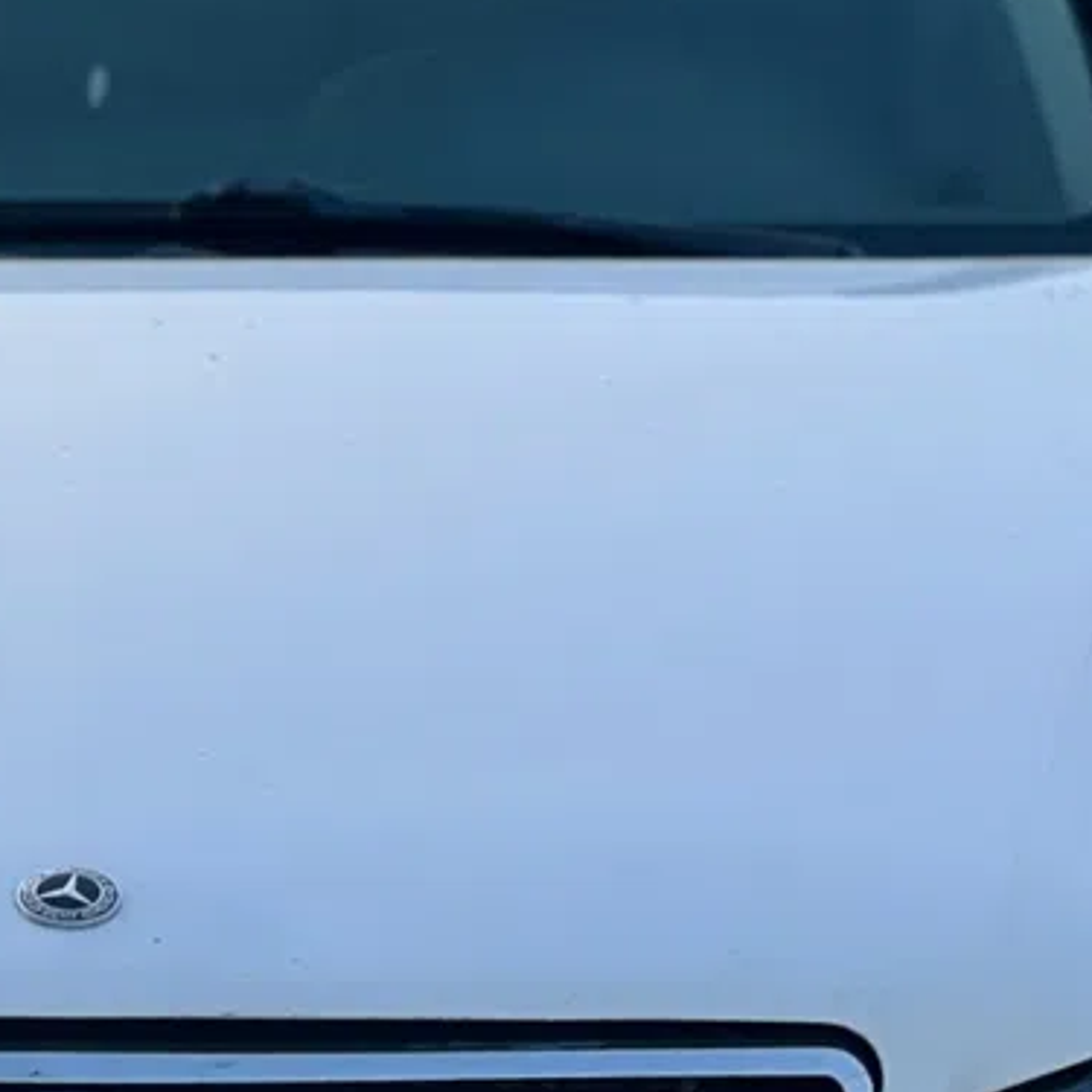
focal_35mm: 248
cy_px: 930
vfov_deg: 7.0
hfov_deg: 7.0
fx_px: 8851
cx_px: 99
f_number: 2.8
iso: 32
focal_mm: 9
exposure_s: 1/490
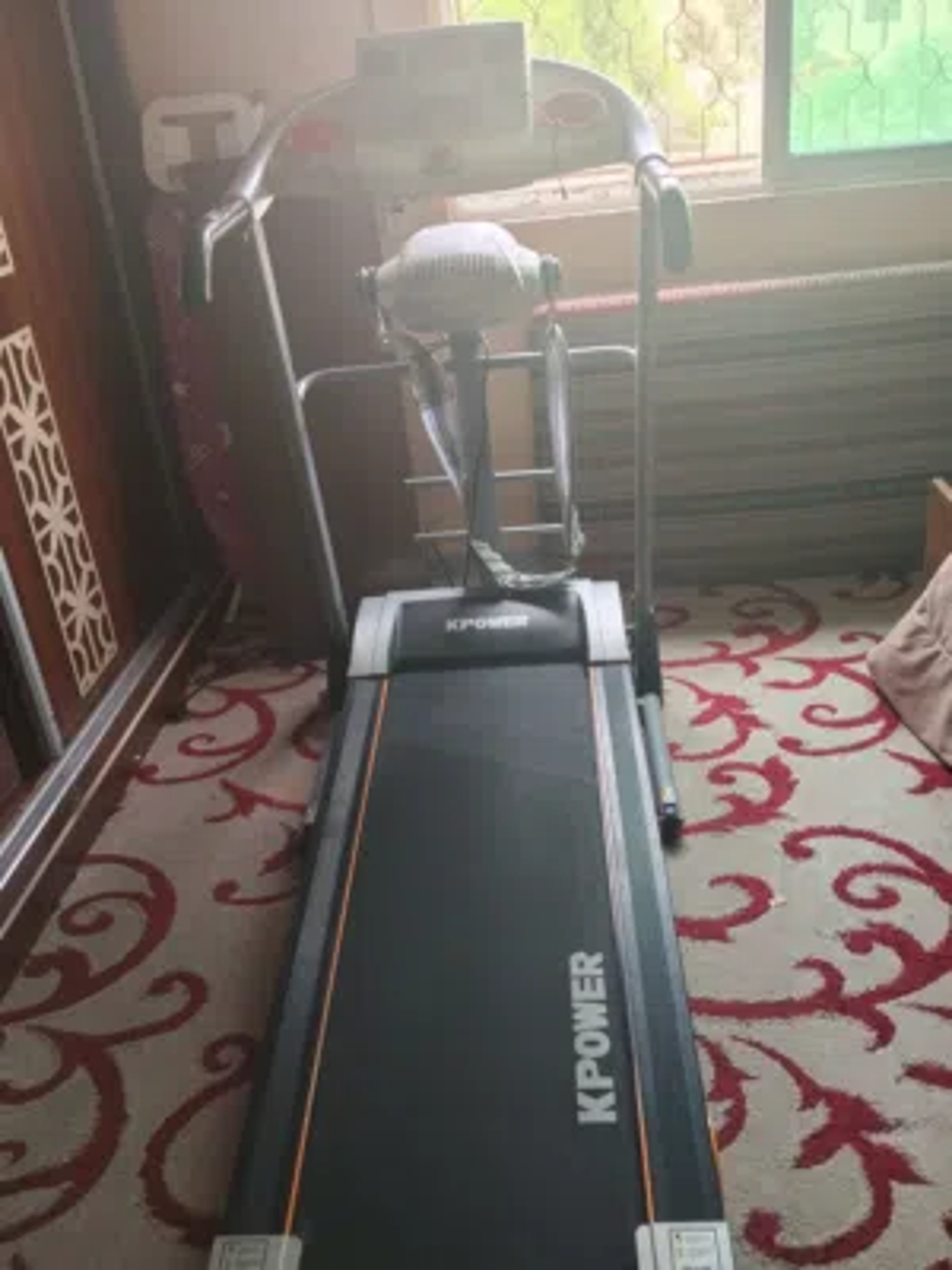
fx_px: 1063
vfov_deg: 61.7
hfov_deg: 48.2
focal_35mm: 29
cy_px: 635
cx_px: 476
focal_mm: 4.22
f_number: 1.8
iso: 80
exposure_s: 1/33.3
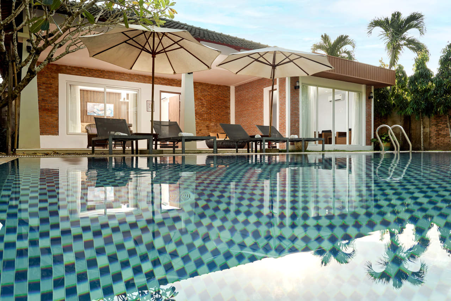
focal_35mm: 24
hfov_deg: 73.8
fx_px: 301
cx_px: 226
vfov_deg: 53.1
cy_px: 150
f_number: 9
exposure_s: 1/200
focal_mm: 24
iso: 320
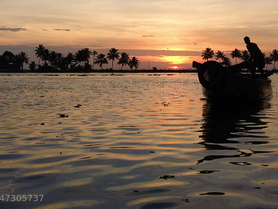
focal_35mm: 47
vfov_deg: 30.4
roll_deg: +3.1
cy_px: 51
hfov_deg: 40.4
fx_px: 378
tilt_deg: +1.2
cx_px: 122
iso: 32
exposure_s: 1/805
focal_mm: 4.15
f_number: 2.2
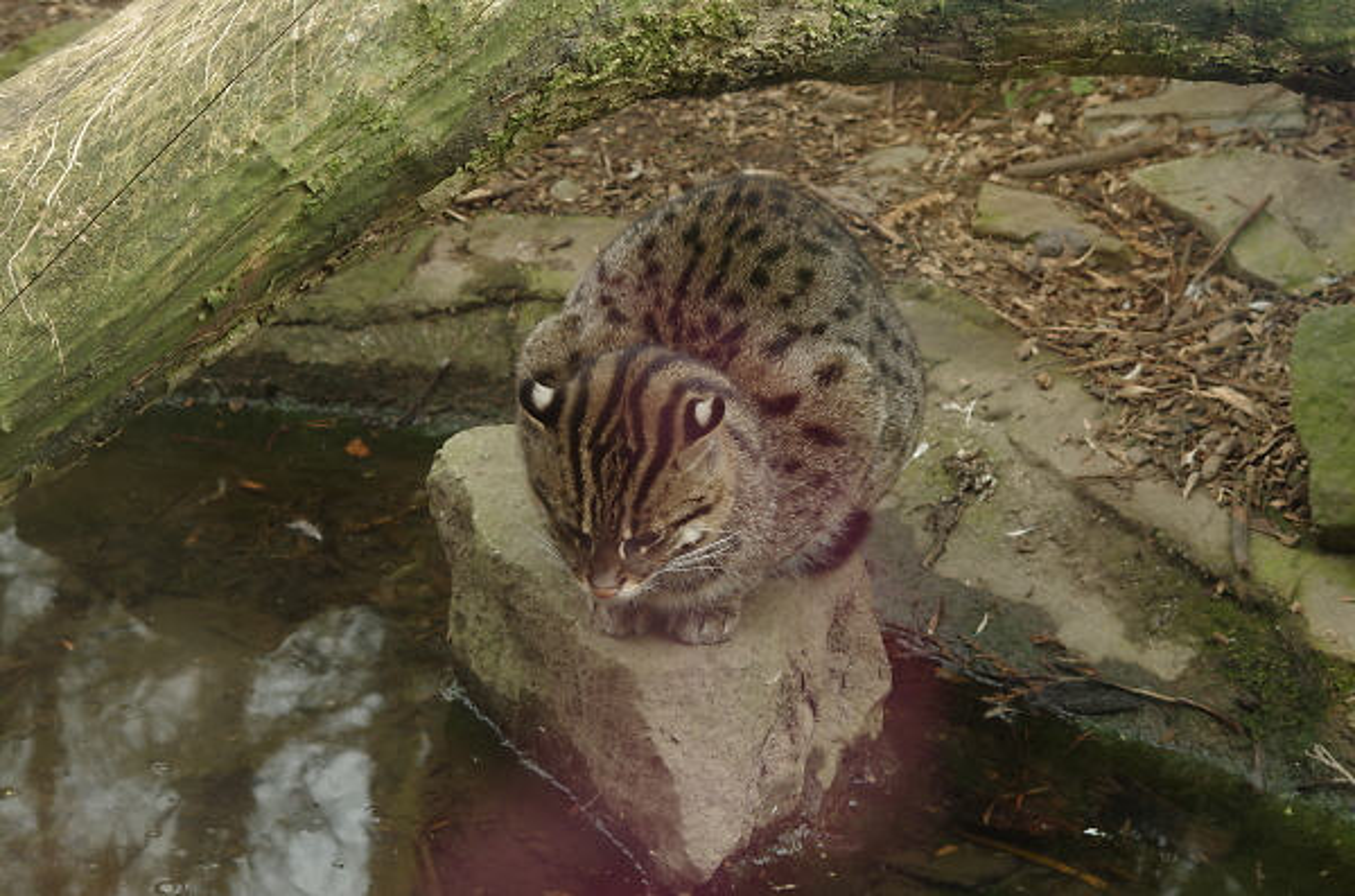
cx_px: 678
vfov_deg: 13.0
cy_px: 448
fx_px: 3943
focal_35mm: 105
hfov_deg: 19.5
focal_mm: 70
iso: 200
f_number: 8
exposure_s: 1/20
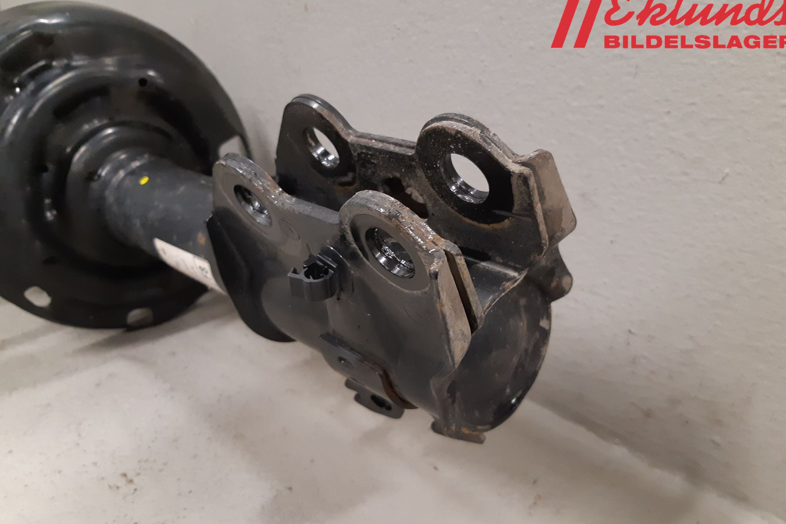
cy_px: 286
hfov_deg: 65.5
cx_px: 388
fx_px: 611
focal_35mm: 28
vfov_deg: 46.4
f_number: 1.7
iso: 250
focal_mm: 3.93
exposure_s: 1/50
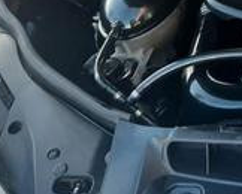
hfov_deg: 16.5
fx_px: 731
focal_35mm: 102
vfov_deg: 14.8
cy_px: -13
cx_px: 400
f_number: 1.7
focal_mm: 3.93
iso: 50
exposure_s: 1/100
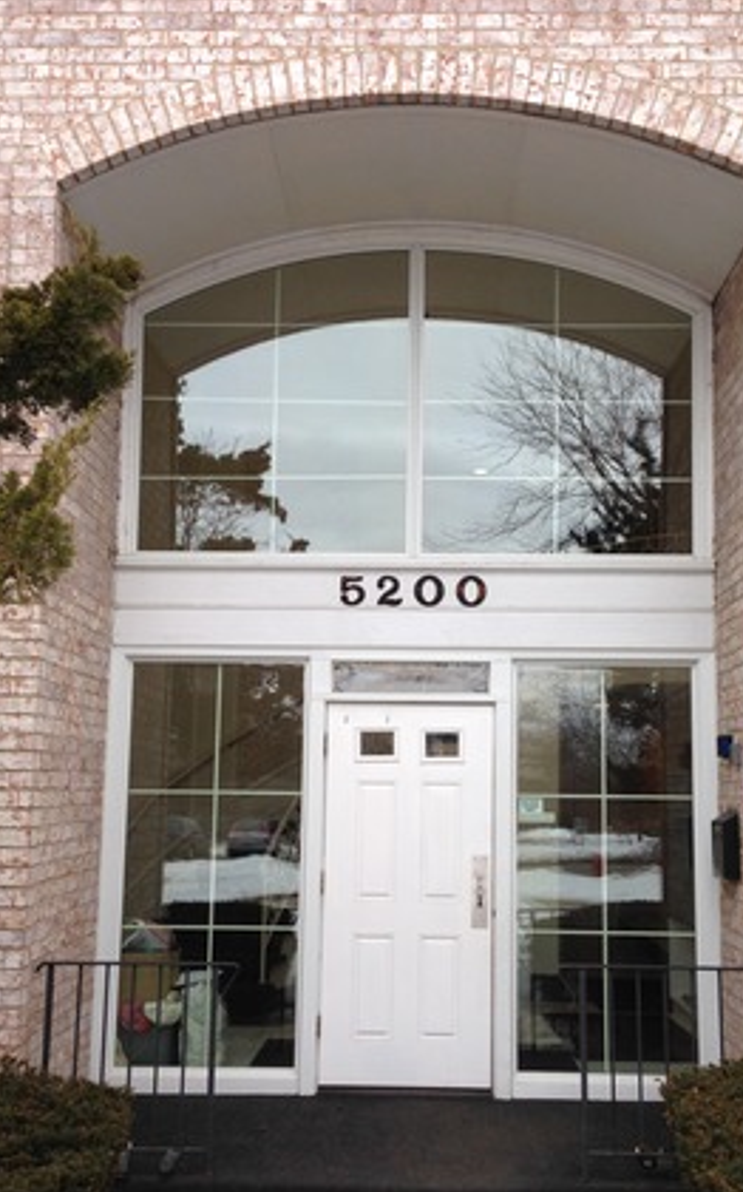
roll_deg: -0.3
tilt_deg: +7.9
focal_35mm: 40
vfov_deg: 49.2
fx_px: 1298
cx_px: 406
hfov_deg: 31.9
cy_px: 653
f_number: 2.4
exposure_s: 1/212
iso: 50
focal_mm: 4.12
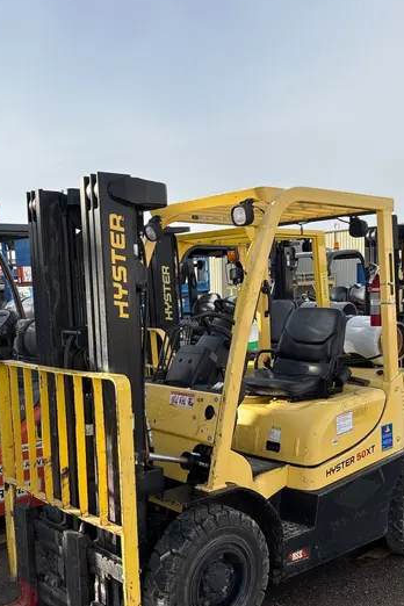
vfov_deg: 50.5
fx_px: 640
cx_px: 173
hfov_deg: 35.0
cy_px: 352
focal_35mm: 38
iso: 50
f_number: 1.6
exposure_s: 1/2747
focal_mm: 5.96
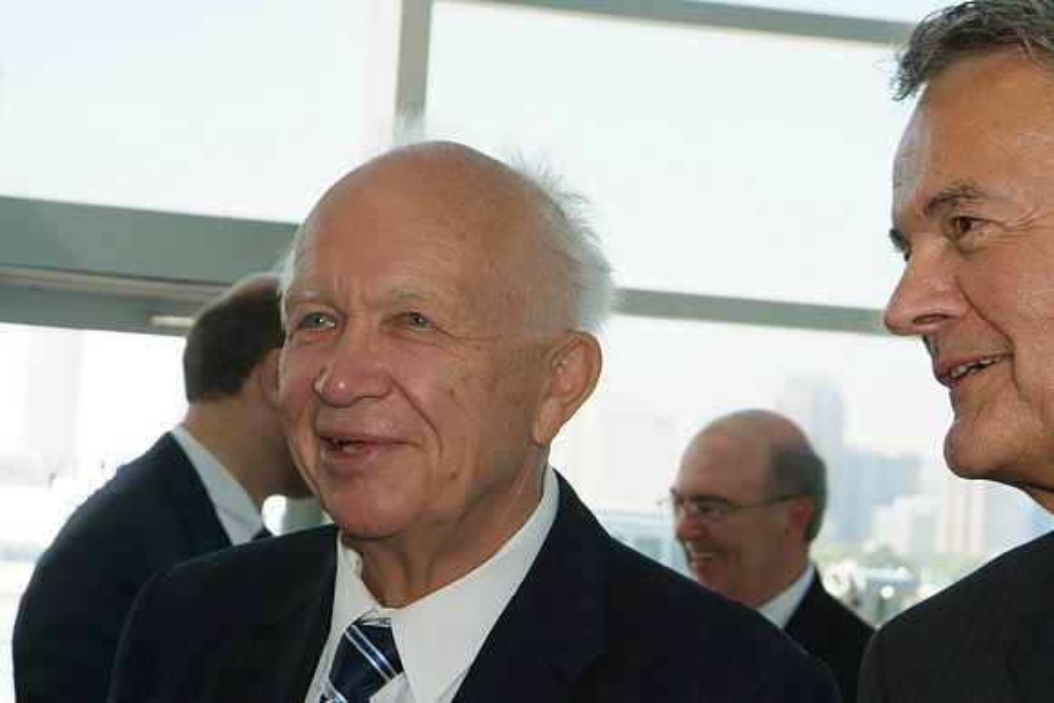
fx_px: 3075
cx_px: 527
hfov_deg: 19.5
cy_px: 352
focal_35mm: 105
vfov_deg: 13.0
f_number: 11
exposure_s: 1/60
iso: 800
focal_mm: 70
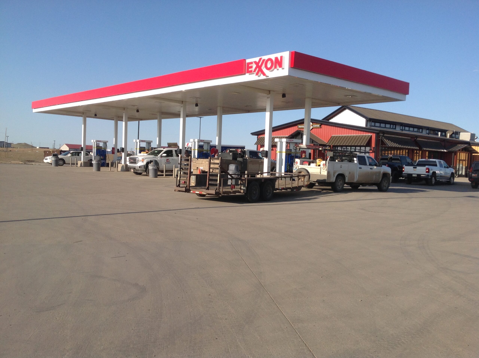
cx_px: 240
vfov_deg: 40.6
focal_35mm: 35
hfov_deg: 52.7
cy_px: 179
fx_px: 484
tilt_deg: -1.9
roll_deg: -3.9
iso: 50
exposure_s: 1/1779
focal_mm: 4.28
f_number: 2.4
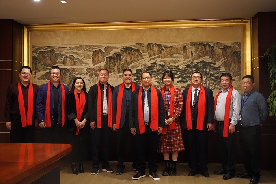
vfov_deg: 36.1
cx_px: 138
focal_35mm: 37
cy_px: 92
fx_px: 282
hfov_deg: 52.2
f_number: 6.3
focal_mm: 36.8
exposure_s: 1/200
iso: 12800
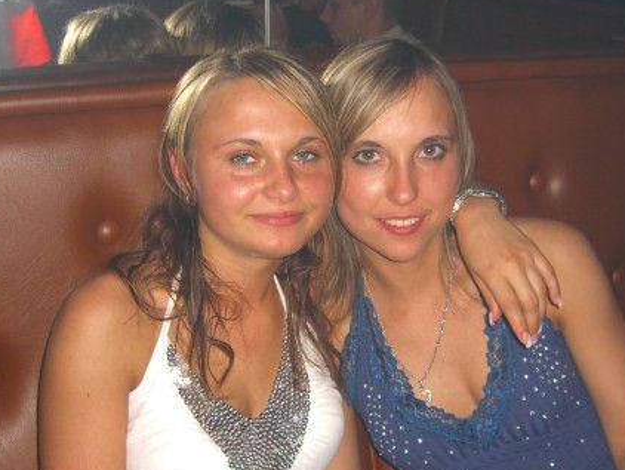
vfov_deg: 27.0
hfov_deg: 35.5
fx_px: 976
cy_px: 292
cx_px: 333
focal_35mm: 54
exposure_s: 1/60
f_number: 2.8
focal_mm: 7.9
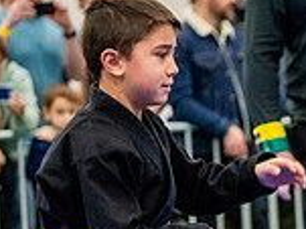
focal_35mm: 259
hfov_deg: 7.5
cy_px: 281
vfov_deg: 5.7
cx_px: 454
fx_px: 2288
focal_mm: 70
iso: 5000
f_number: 2.8
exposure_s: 1/500
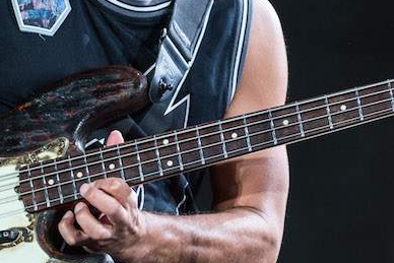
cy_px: 62
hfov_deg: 3.7
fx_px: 6098
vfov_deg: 2.5
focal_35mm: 557
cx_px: 190
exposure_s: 1/800
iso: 1600
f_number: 4
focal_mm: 200
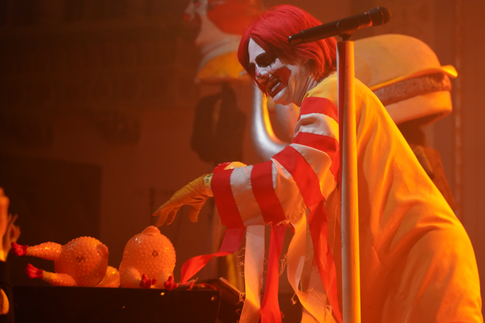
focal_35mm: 105
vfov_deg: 13.0
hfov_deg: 19.5
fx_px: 1414
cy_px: 162
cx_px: 242
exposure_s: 1/160
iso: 6400
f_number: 4
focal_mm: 105
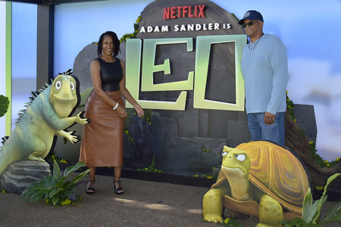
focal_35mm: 35
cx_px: 170
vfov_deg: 37.9
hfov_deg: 54.4
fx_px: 332
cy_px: 114
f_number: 7.1
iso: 125
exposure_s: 1/250
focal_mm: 35
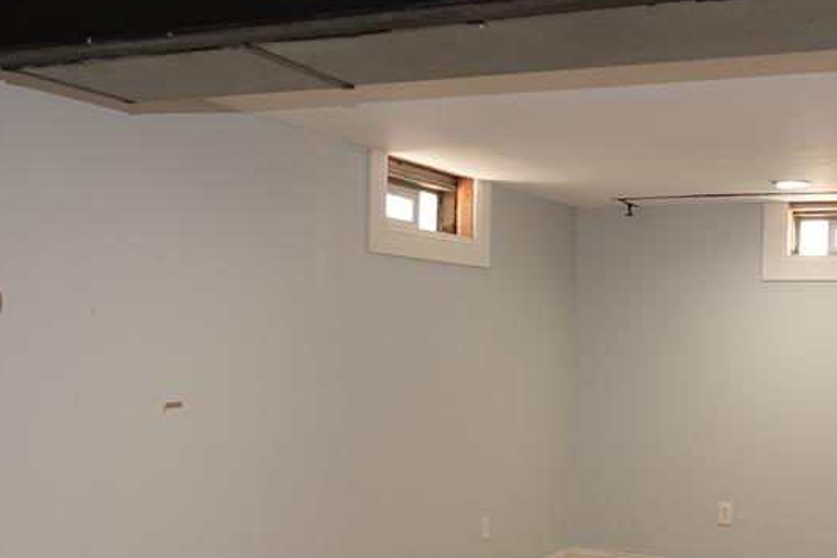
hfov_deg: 42.0
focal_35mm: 46
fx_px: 1069
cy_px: 464
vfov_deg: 28.5
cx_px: 580
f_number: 2.4
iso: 160
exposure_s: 1/30
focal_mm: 8.8
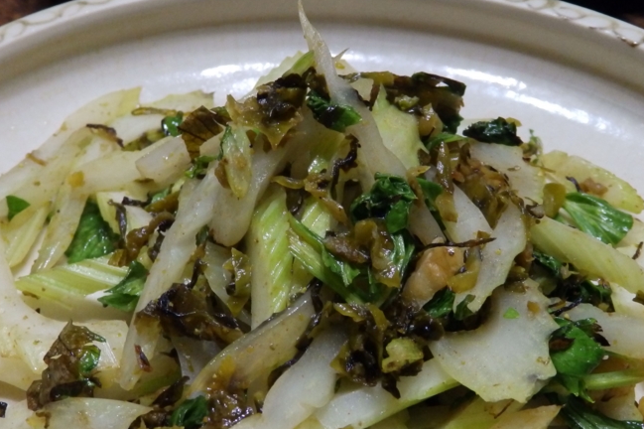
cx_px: 330
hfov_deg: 33.9
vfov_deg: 23.0
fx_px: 1055
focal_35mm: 59
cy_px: 233
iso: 800
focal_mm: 8.2
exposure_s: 1/30
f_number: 4.2
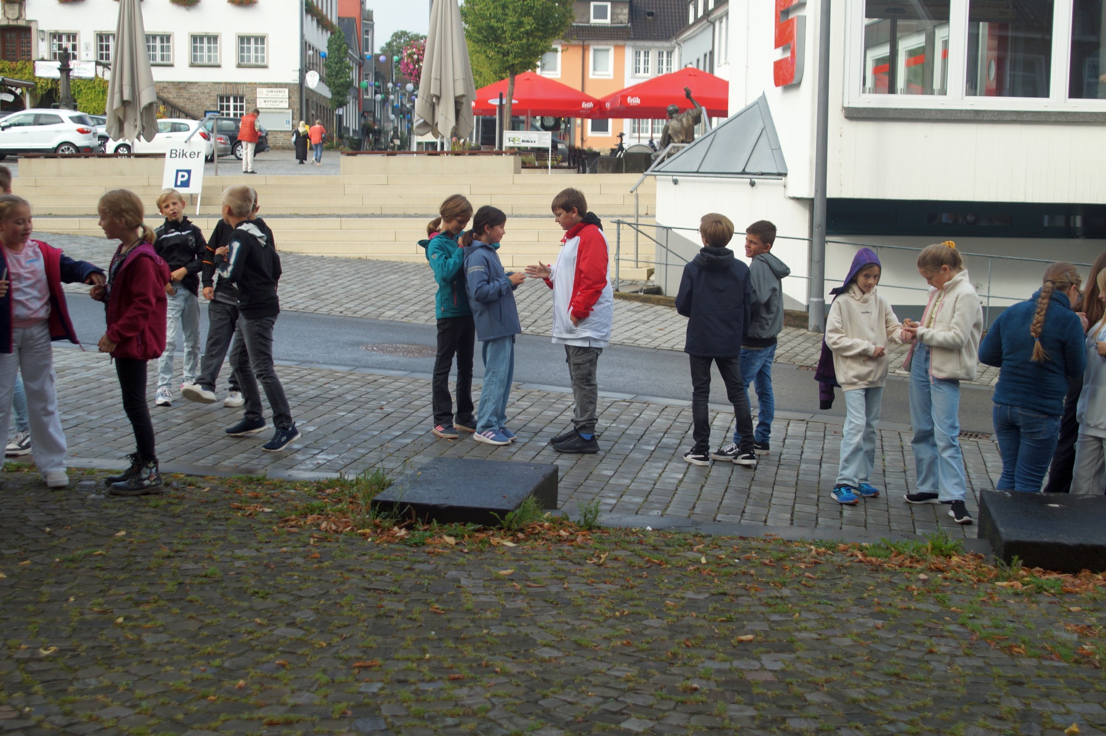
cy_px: 368
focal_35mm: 45
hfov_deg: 43.6
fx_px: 1382
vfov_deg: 29.8
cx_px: 553
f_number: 4.5
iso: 100
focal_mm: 30
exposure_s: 1/200
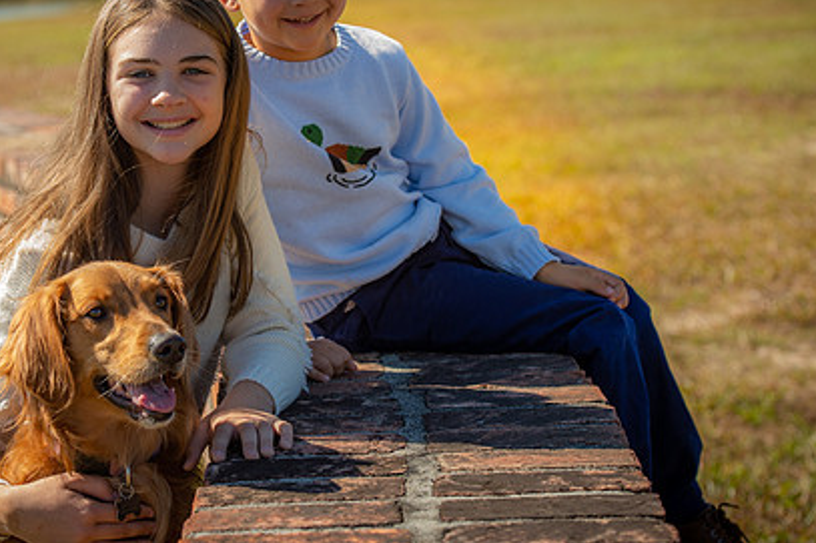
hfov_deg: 16.9
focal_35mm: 121
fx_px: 2741
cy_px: 224
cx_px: 317
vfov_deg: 11.3
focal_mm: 85
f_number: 5
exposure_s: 1/250
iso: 50
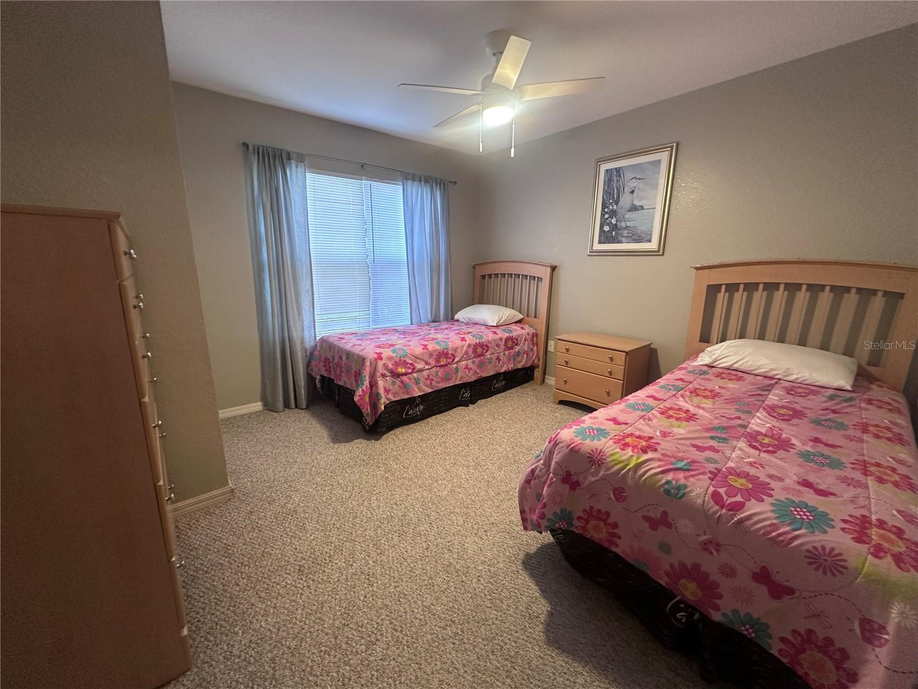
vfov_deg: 85.7
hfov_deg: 102.1
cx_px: 459
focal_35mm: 14
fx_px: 371
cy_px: 344
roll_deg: -0.3
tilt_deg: -13.5
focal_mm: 2.22
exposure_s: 1/60
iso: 250
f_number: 2.2
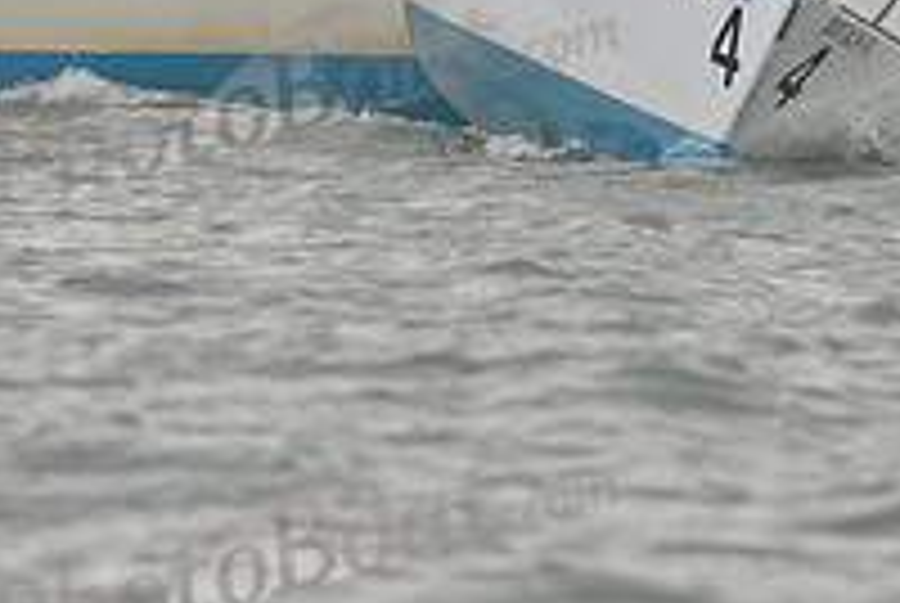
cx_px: 855
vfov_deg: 1.2
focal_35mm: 1159
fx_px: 29017
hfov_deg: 1.8
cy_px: -200
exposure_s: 1/1000
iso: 400
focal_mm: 400
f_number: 7.1
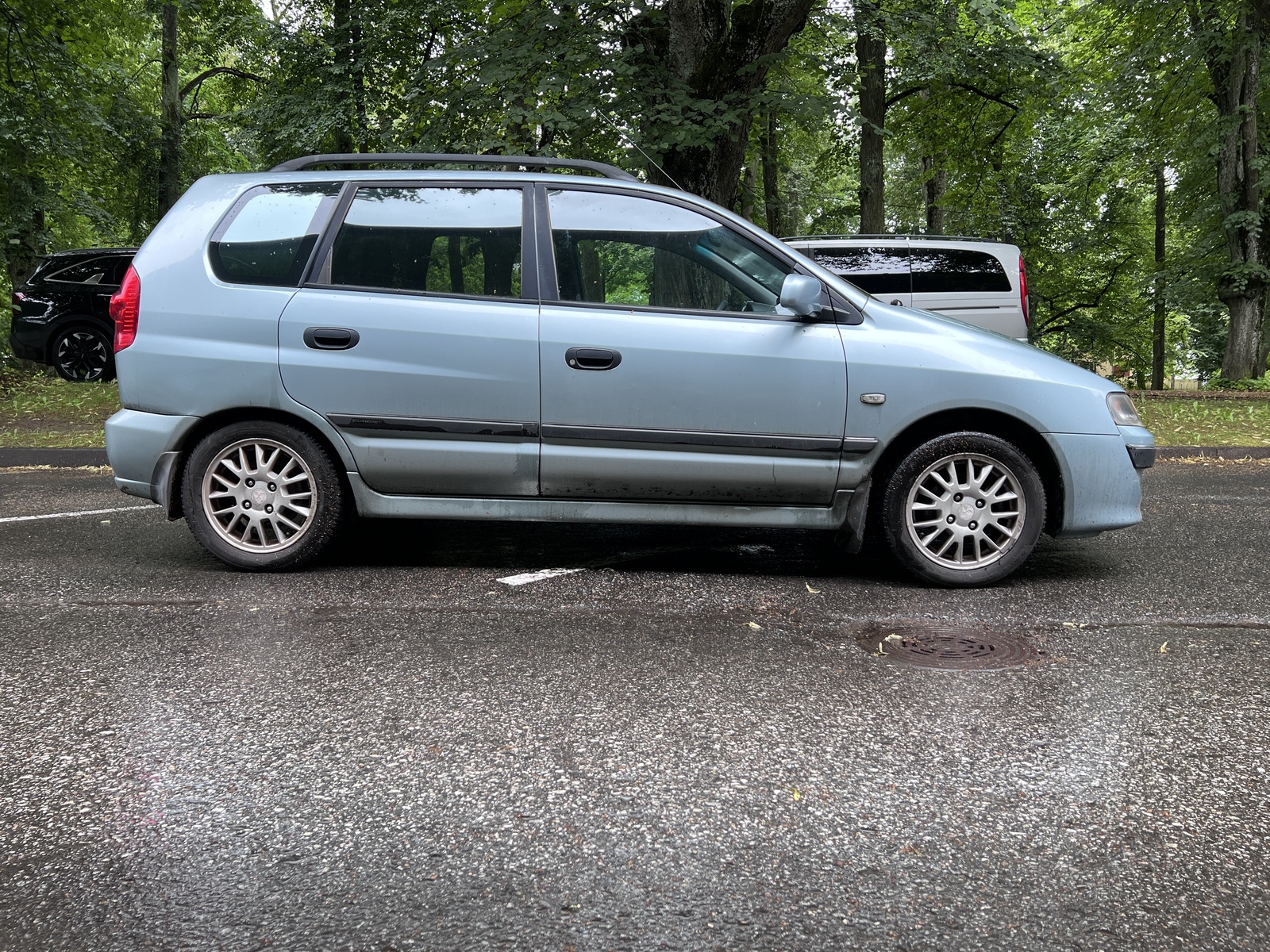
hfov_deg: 67.3
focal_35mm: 26
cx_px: 635
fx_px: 954
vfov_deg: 53.1
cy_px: 476
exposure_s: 1/139
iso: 40
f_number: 1.5
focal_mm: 5.7
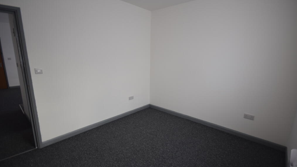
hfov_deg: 94.2
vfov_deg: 62.3
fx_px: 138
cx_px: 150
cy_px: 85
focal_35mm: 18
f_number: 5
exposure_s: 1/100
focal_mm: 11
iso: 400
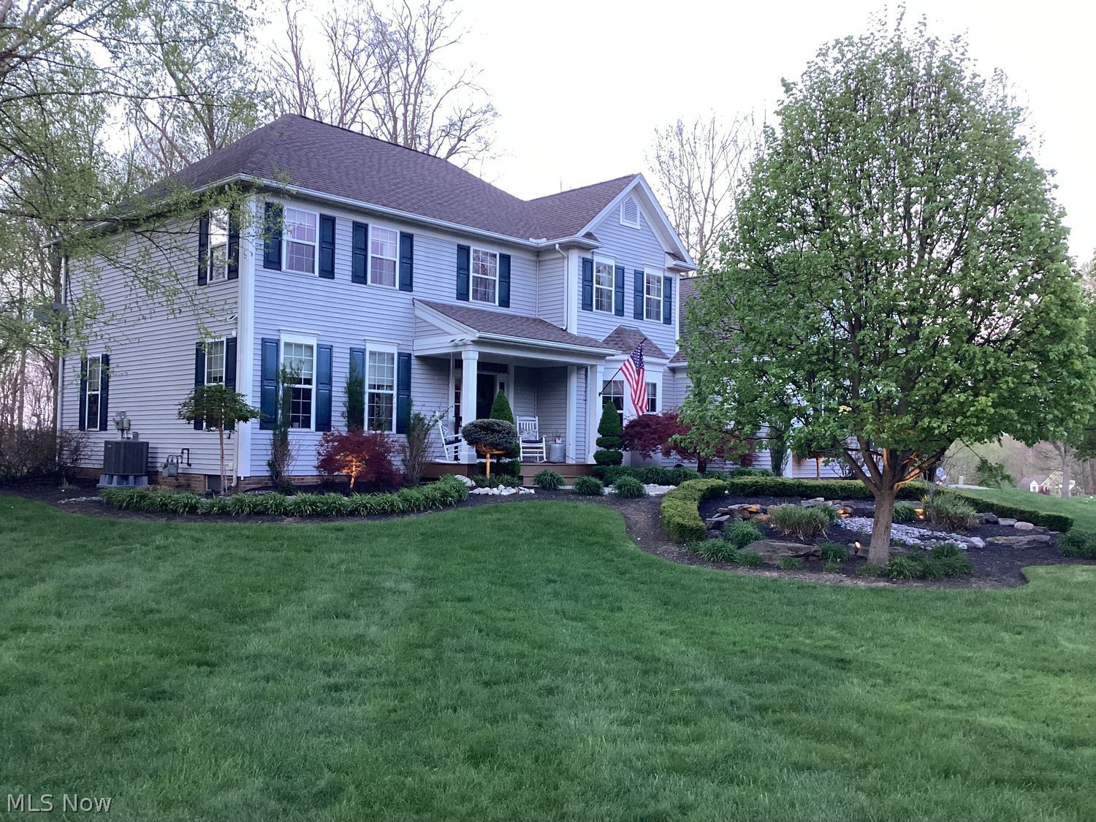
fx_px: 982
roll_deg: -1.2
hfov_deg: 58.4
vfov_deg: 45.4
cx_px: 548
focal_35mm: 31
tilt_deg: +0.7
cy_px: 411
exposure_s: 1/60
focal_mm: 3.3
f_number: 2.4
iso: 160
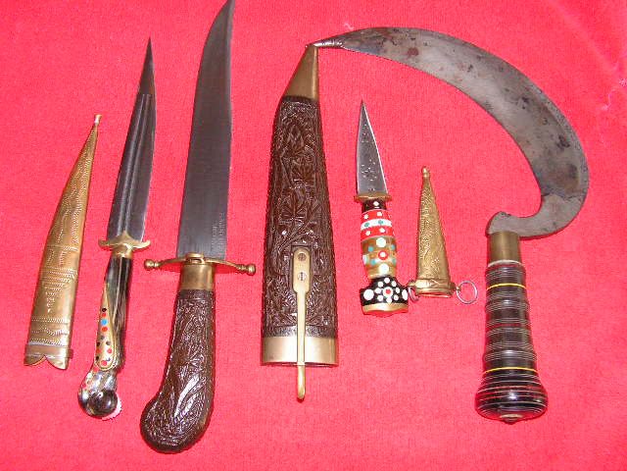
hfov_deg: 51.4
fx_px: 652
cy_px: 236
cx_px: 314
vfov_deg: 39.7
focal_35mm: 36
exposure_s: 1/40
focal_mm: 6
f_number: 4.8
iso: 200
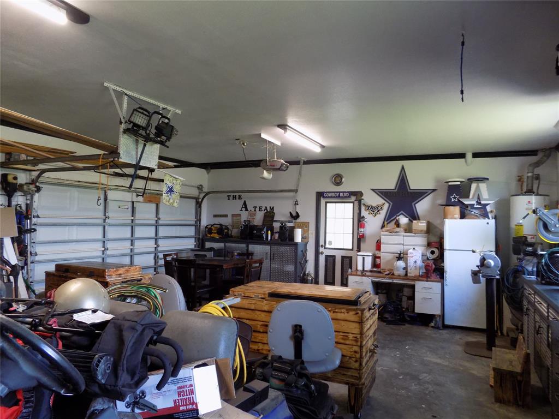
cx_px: 280
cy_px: 210
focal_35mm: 23
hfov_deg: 73.9
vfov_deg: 58.9
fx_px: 371
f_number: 3.1
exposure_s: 1/30
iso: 250
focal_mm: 4
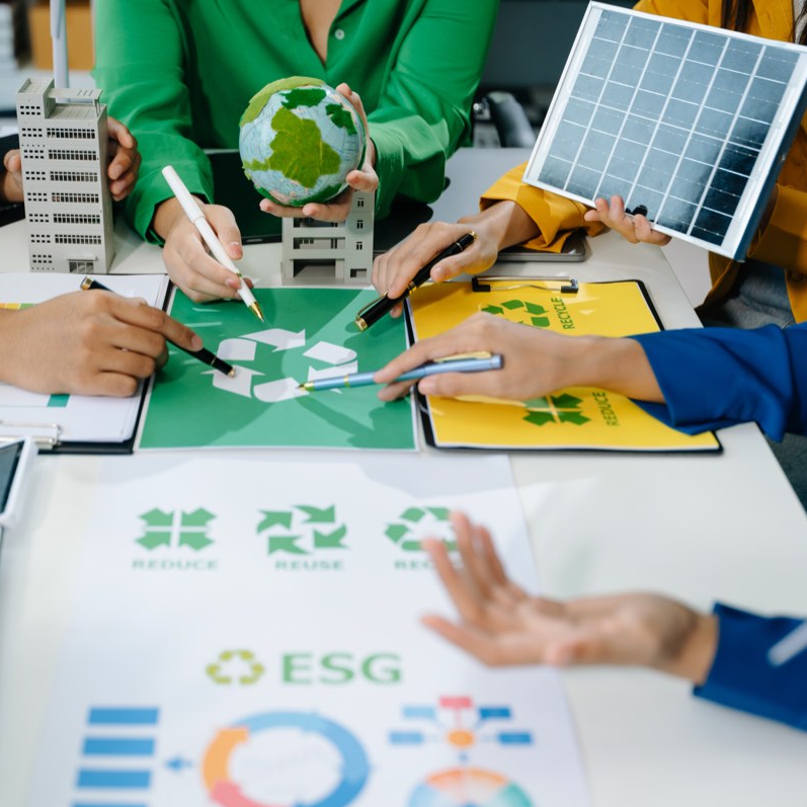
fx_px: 1451
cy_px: 404
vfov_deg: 31.1
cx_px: 343
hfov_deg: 31.0
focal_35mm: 55
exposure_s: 1/125
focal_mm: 43
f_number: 2.8
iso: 250
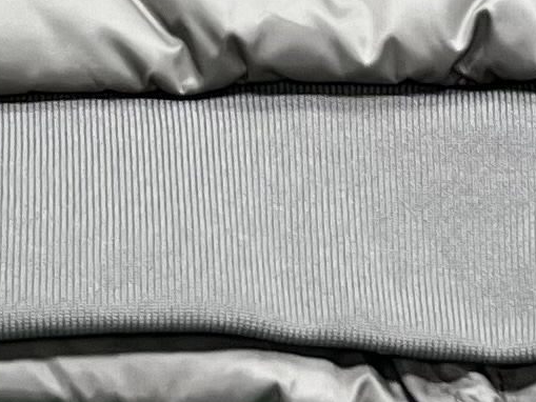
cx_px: 272
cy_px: -538
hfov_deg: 9.6
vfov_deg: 6.8
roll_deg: +3.3
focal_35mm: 206
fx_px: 3190
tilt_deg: -38.9
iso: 50
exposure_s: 1/76
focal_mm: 5.1
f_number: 1.6
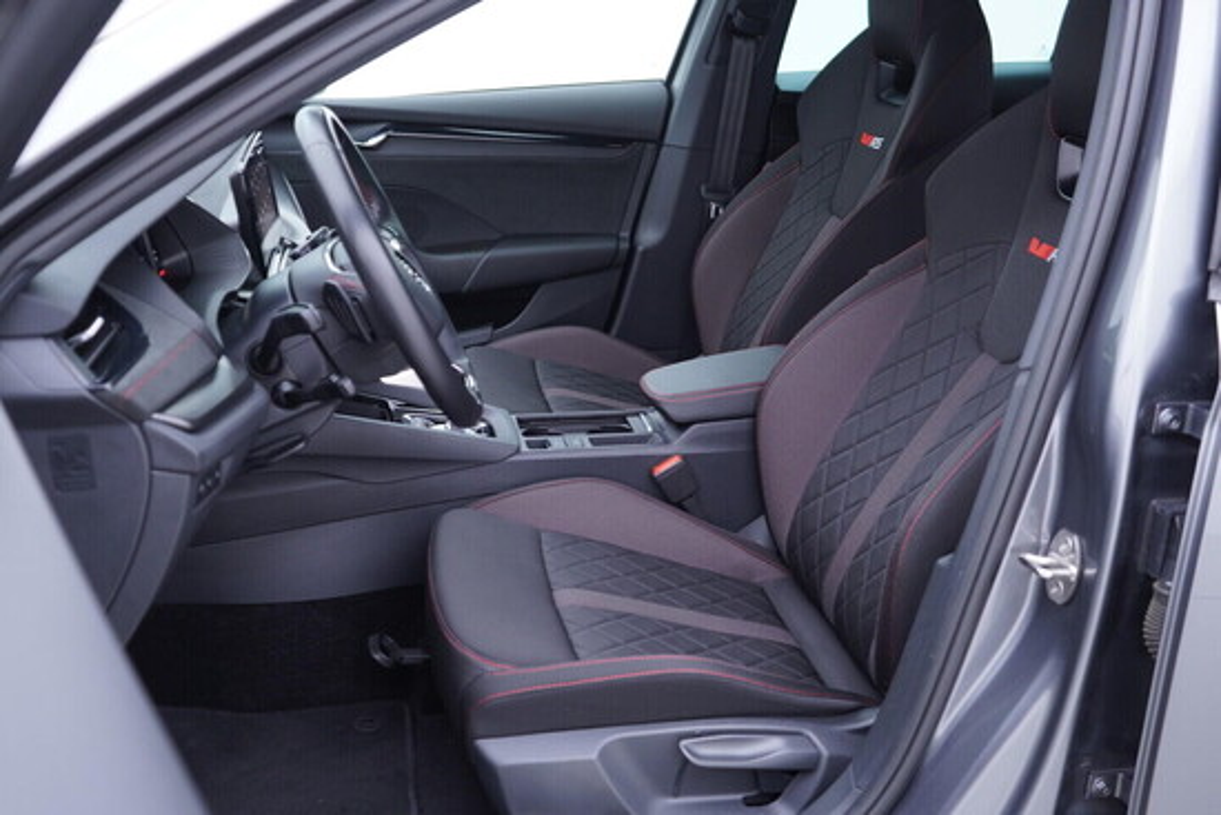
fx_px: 1221
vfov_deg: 36.9
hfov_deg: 53.1
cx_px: 610
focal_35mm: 36
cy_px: 408
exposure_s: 1/40
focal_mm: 24
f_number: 2.8
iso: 250
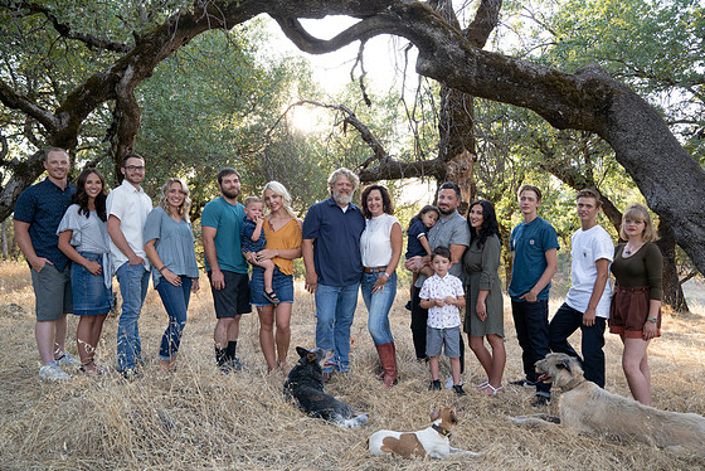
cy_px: 235
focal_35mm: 29
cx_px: 361
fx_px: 568
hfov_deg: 63.6
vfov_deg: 45.0
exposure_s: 1/125
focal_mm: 28
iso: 320
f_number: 5.6
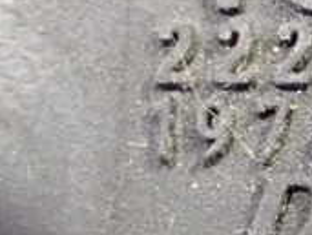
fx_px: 1581
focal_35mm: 175
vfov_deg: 8.5
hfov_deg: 10.6
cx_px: 546
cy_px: 138
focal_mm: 9.01
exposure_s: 1/8
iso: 1600
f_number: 3.2
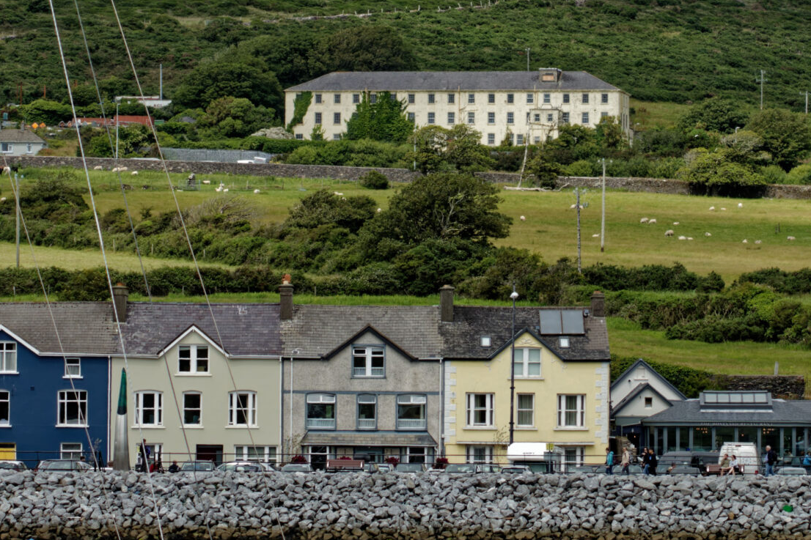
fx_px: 5473
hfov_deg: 8.5
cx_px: 545
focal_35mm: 243
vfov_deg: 5.6
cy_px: -34
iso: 250
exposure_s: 1/1000
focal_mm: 70
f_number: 8
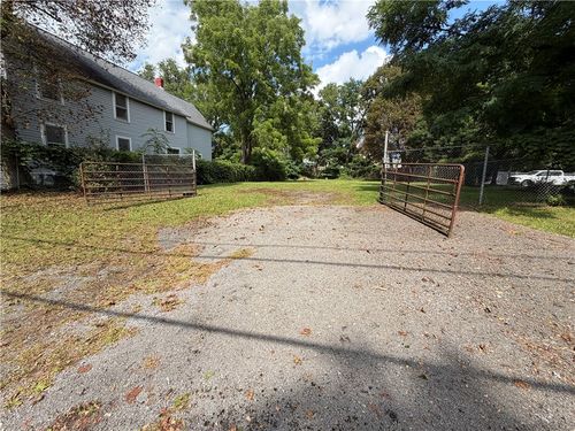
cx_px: 288
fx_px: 233
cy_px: 216
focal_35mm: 14
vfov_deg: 85.7
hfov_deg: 102.1
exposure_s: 1/770
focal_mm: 2.22
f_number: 2.2
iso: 40
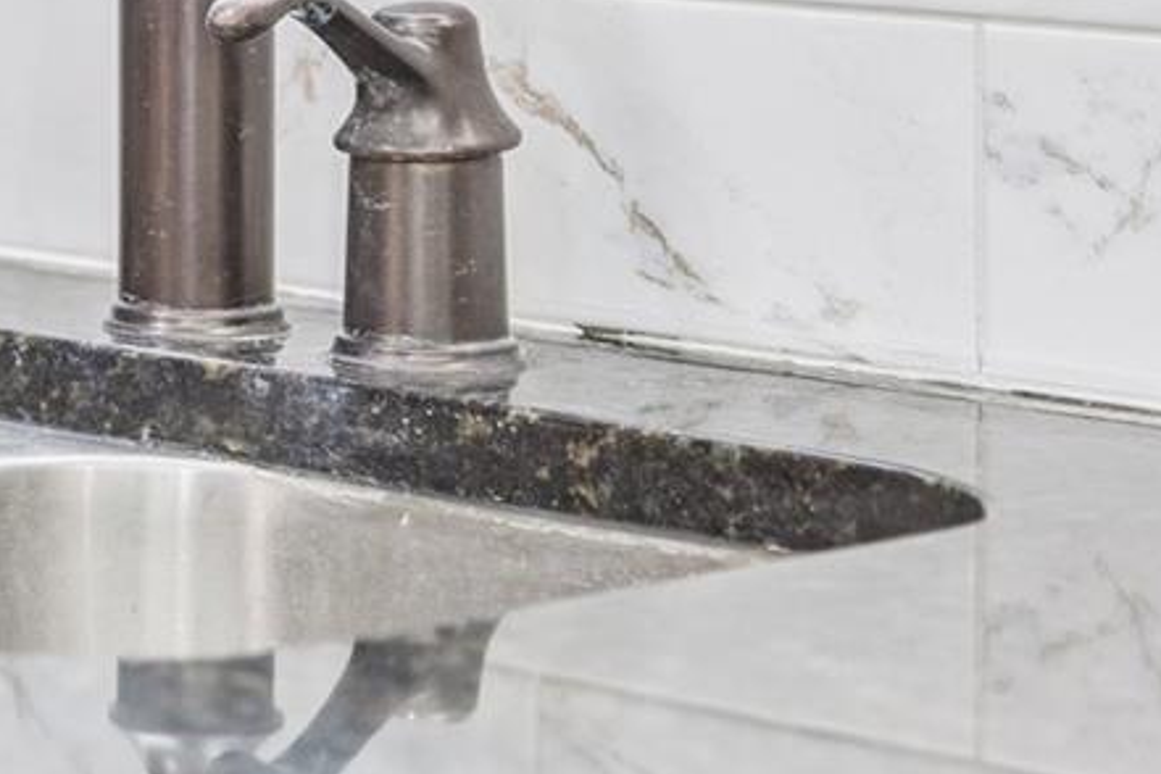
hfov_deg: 11.1
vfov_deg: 7.7
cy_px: -469
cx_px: -808
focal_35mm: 174
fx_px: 5611
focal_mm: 48
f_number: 2.8
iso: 800
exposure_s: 1/250
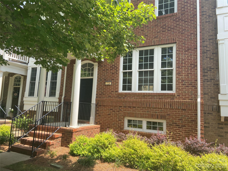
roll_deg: -3.0
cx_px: 114
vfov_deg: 53.1
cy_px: 86
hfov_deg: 67.3
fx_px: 171
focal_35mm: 26
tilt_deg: +7.8
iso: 32
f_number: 1.8
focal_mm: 4.25
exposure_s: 1/742
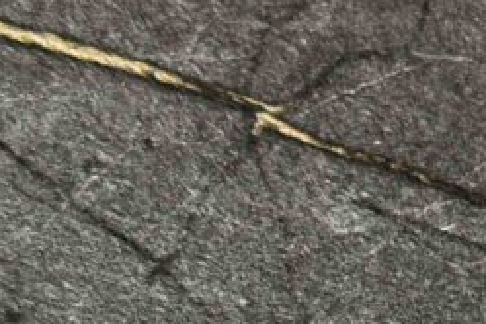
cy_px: 777
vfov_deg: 6.4
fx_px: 2767
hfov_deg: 9.8
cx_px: 644
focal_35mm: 205
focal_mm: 6.86
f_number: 1.78
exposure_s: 1/50
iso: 125
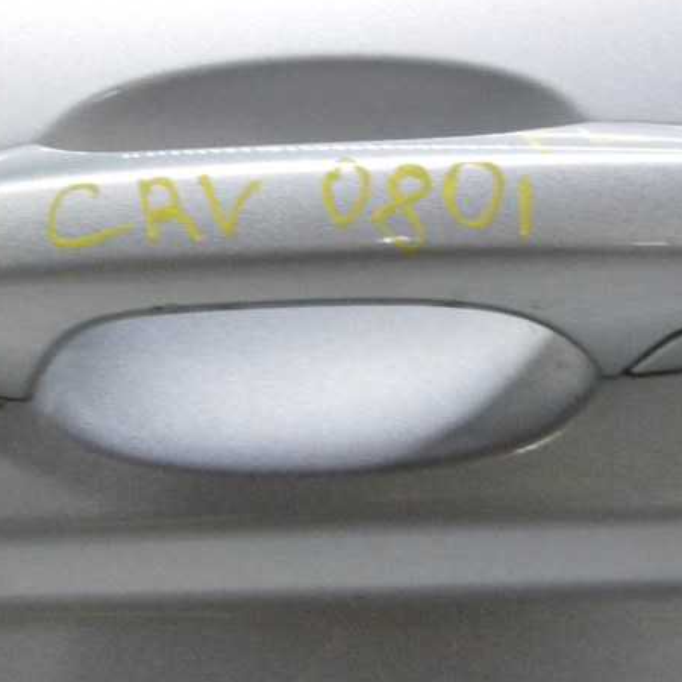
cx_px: 468
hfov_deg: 19.9
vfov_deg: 19.9
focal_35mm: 87
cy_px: 278
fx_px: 1939
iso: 6400
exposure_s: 1/15
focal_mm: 30
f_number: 20
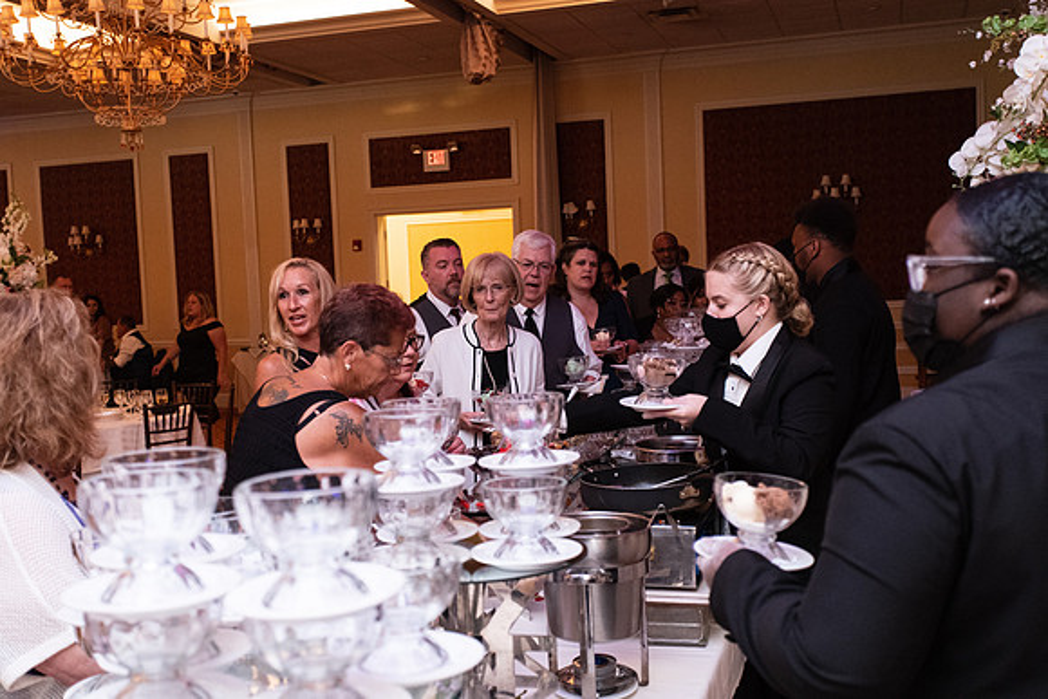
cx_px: 524
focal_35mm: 40
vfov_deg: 33.4
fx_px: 1165
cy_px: 350
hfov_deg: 48.4
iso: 6400
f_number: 4
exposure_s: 1/80
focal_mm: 40
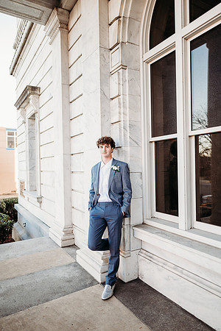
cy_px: 166
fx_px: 221
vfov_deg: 73.7
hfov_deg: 53.1
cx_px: 110
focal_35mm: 24
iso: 320
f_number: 2
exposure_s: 1/320
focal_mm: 24
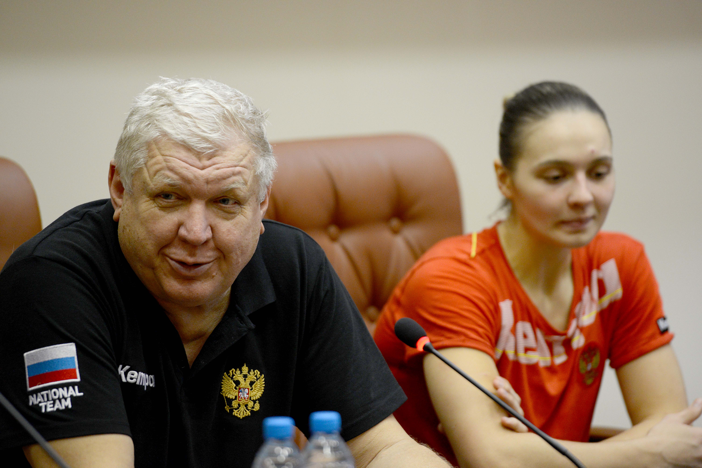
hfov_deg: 10.3
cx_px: 351
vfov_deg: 6.9
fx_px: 3901
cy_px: 234
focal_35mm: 200
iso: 1600
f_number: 4.5
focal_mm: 200
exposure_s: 1/160
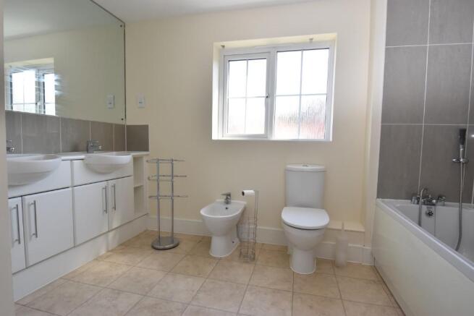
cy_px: 158
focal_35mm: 18
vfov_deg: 67.4
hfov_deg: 90.0
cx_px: 237
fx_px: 237
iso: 450
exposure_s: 1/125
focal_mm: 12
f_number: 5.6
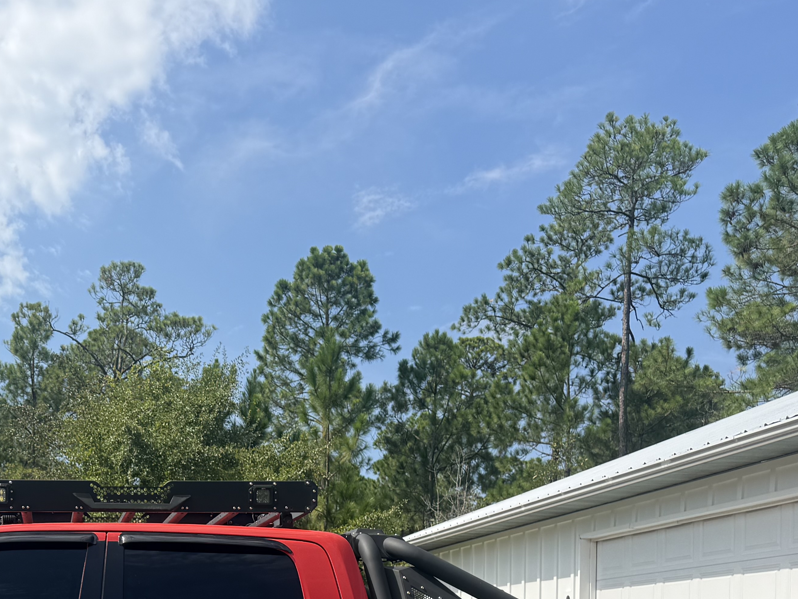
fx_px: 1199
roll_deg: -1.2
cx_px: 135
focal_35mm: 52
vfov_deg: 26.1
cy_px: 646
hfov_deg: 35.4
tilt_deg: +2.0
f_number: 1.78
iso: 80
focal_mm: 6.76
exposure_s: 1/3279
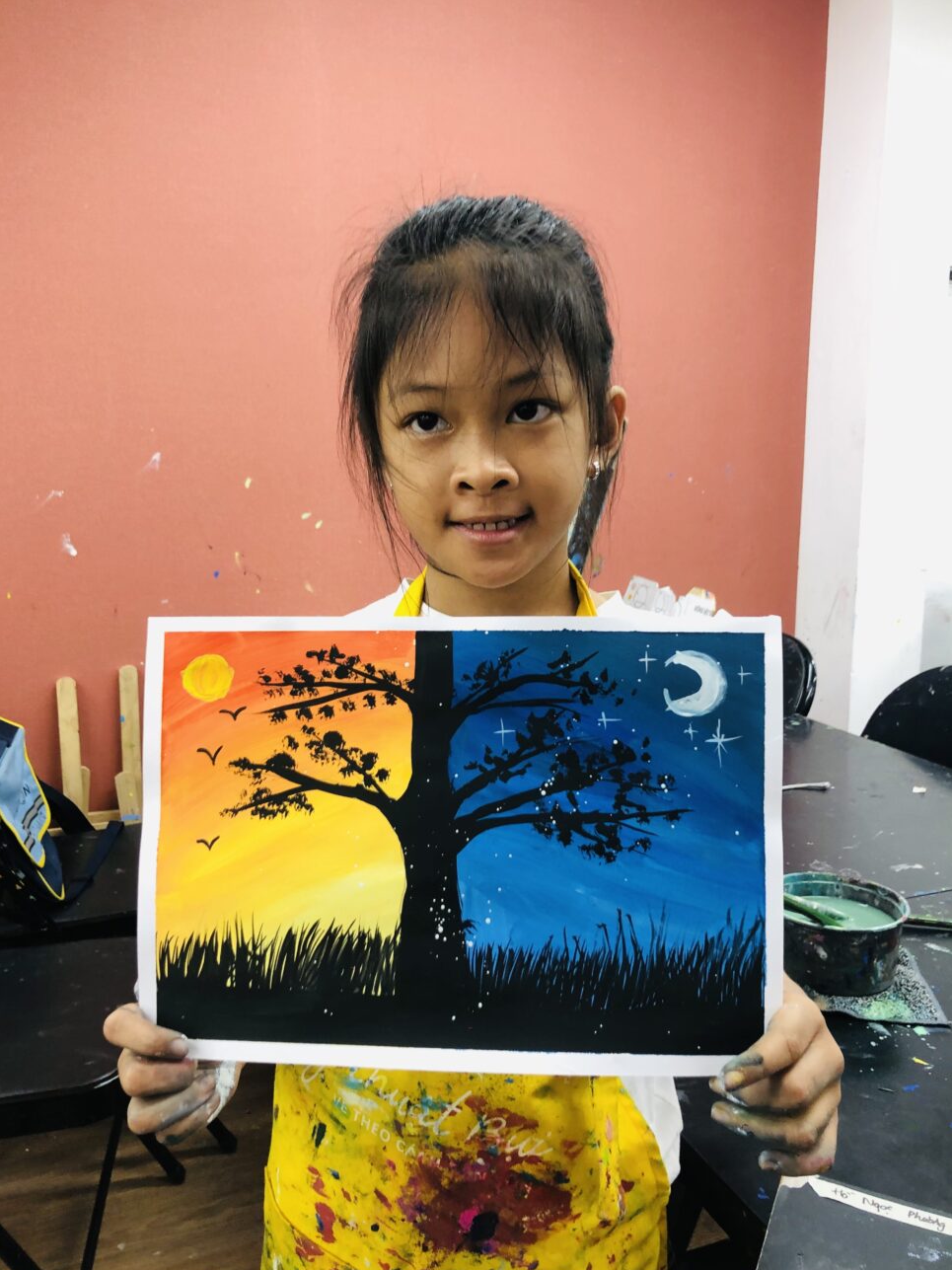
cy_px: 625
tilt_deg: -8.9
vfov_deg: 61.7
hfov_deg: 48.2
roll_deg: +0.0
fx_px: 1064
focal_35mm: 29
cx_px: 461
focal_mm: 4
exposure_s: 1/33
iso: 32
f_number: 1.8
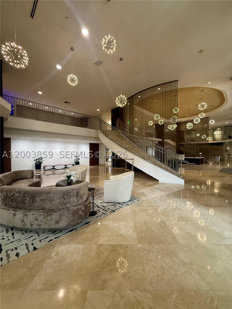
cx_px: 116
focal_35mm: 14
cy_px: 154
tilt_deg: -0.5
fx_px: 125
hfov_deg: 85.7
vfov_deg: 102.1
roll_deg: +0.1
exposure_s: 1/60
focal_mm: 2.22
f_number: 2.2
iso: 200
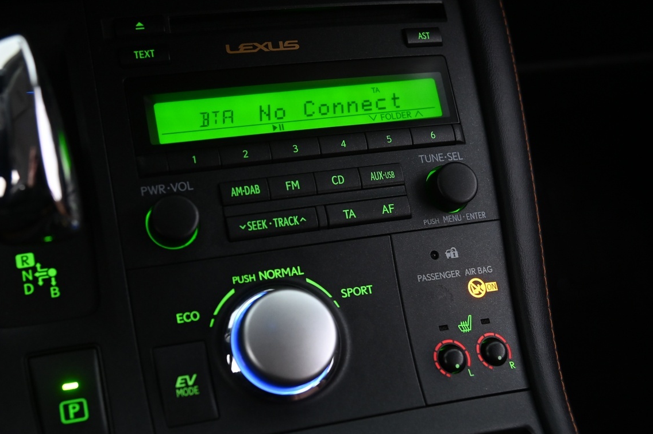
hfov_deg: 39.5
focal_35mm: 50
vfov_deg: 26.9
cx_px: 267
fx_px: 906
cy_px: 261
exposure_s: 1/20
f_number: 4
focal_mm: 35
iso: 2000
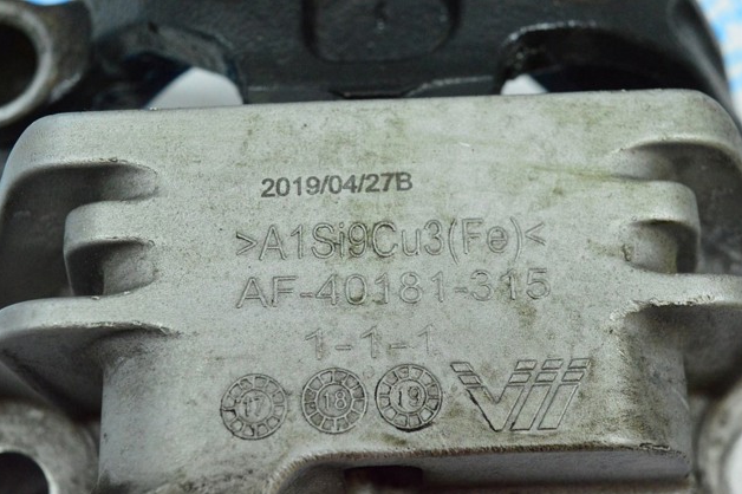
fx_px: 1133
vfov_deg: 24.6
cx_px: 375
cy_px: 249
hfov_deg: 36.3
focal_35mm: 55
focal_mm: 36
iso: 6400
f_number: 6.3
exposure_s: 1/320
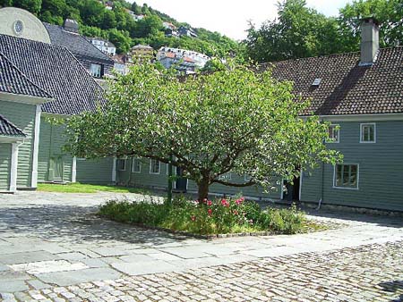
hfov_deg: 52.6
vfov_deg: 40.7
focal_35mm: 35
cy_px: 151
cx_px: 202
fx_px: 408
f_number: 4.3
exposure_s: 1/250
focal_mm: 5.8
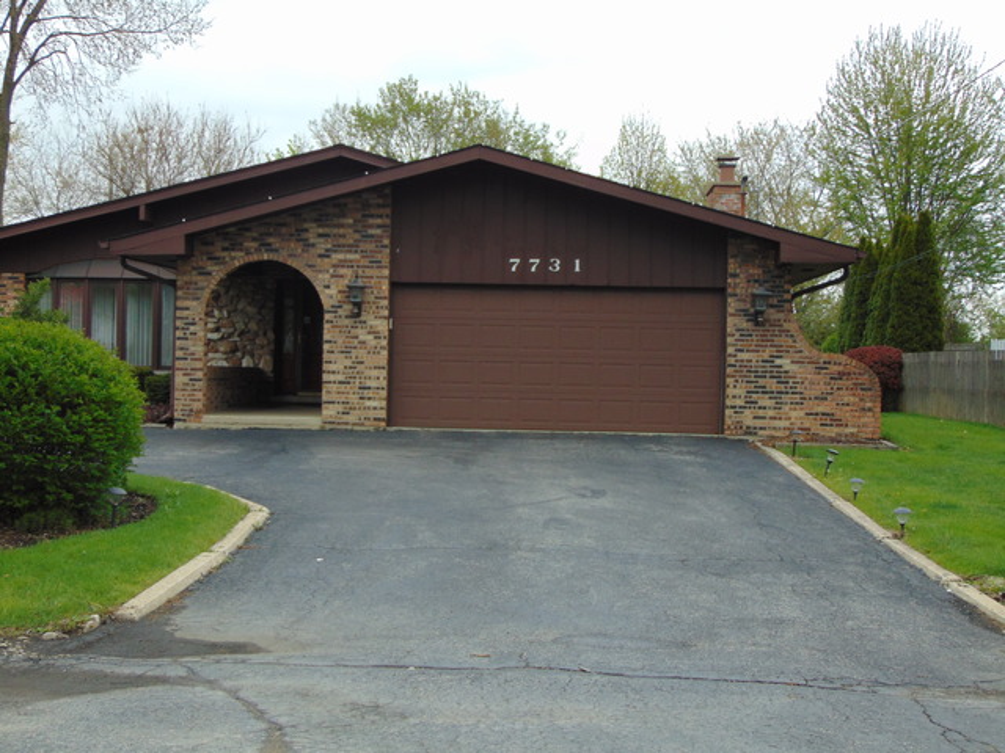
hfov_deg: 38.2
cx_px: 502
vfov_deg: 29.1
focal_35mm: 50
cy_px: 376
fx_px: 1452
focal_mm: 9
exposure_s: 1/400
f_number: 3.5
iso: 80
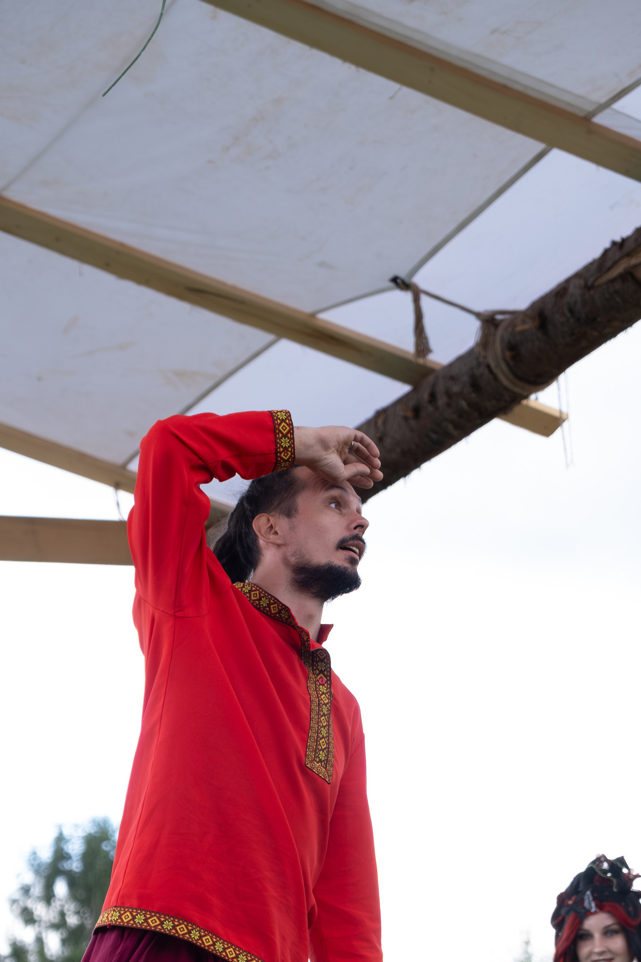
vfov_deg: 16.5
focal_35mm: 124
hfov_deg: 11.1
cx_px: 301
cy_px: 680
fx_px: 3311
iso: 800
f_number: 3.6
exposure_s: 1/640
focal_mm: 55
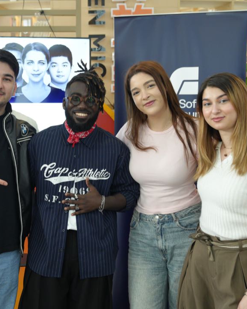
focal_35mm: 56
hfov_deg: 27.0
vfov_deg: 33.6
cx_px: 81
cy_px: 157
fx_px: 512
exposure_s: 1/125
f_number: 3.5
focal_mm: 39
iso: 2000
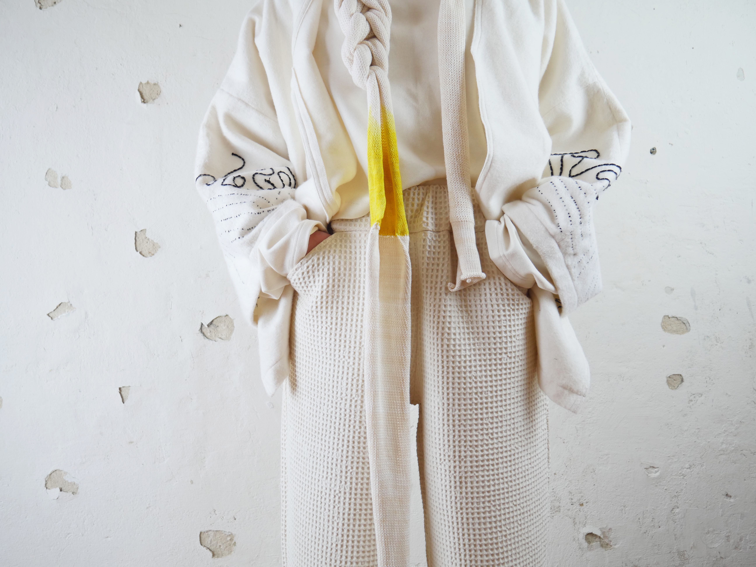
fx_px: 743
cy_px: 284
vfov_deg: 41.8
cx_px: 378
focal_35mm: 34
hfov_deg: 54.0
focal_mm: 17
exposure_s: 1/60
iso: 400
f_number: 4
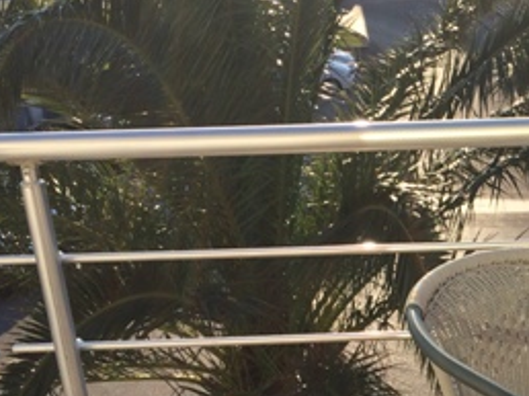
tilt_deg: -19.7
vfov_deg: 20.3
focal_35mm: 72
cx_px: 595
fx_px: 1099
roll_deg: +4.1
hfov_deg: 25.0
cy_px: 283
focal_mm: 4.15
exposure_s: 1/1466
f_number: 2.2
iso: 32
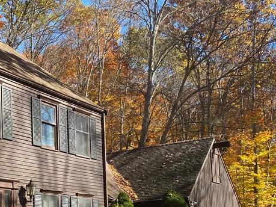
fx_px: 462
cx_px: 28
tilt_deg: +6.8
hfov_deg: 31.7
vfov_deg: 24.5
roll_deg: +0.6
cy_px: 185
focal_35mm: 58
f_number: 1.8
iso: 32
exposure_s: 1/597
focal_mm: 4.25
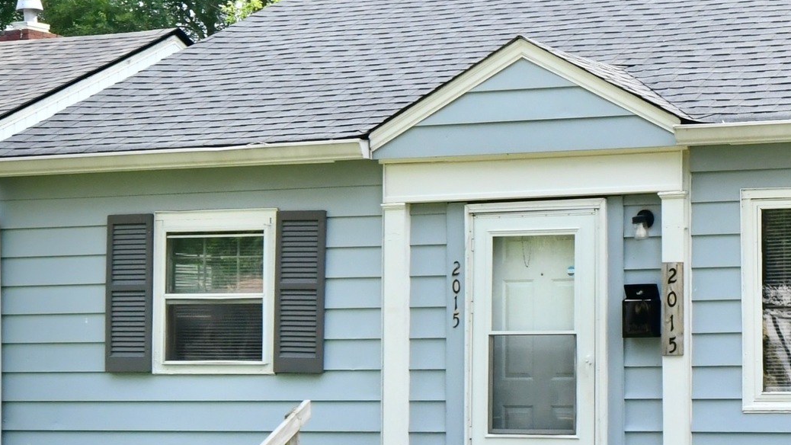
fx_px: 1300
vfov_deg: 19.3
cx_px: 788
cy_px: 314
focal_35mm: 62
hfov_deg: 31.3
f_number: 10
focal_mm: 20
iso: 640
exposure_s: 1/400
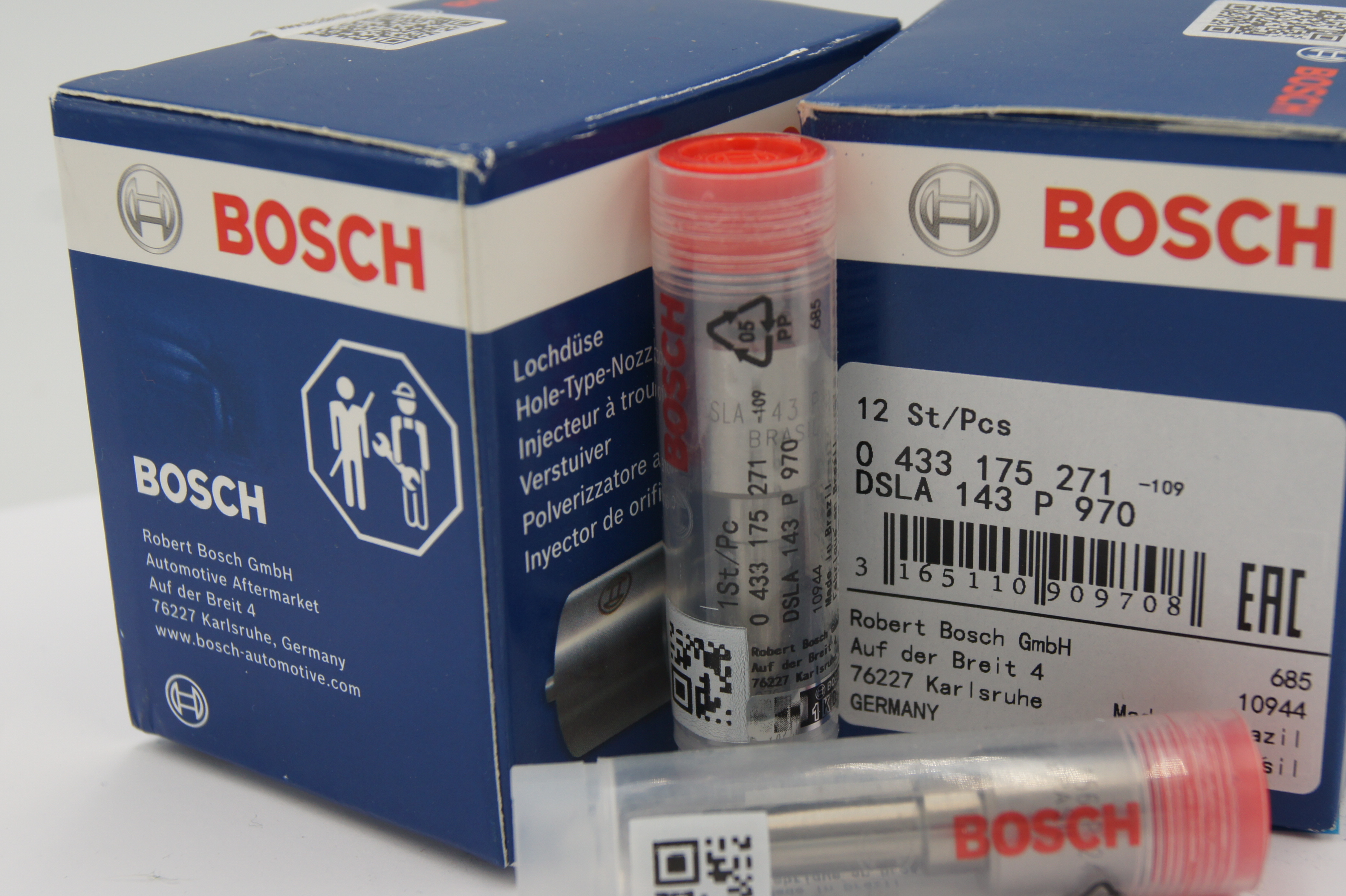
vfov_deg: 21.0
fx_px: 2414
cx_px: 776
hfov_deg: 31.1
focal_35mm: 65
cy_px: 457
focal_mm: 35
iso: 200
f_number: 5.6
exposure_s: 1/125
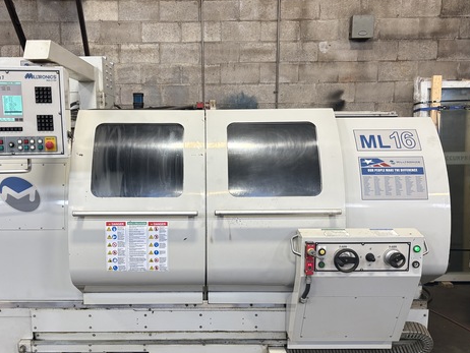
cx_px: 191
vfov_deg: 39.5
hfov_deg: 51.0
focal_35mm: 36
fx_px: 489
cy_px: 216
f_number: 1.6
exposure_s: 1/60
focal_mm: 5.96
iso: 160
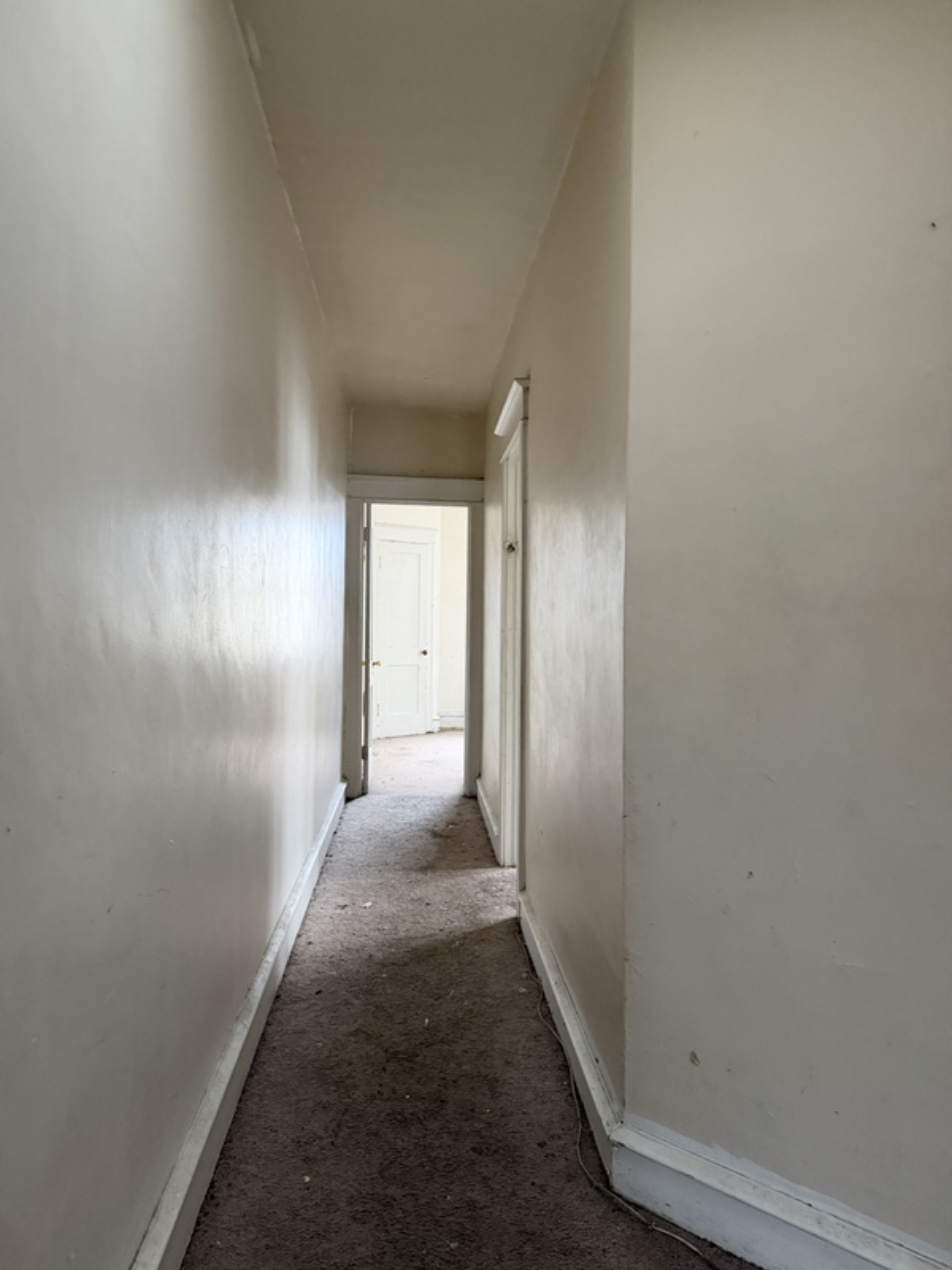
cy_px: 635
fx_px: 880
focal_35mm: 24
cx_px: 476
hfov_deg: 56.8
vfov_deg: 71.6
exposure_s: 1/60
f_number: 1.78
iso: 500
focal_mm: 6.76
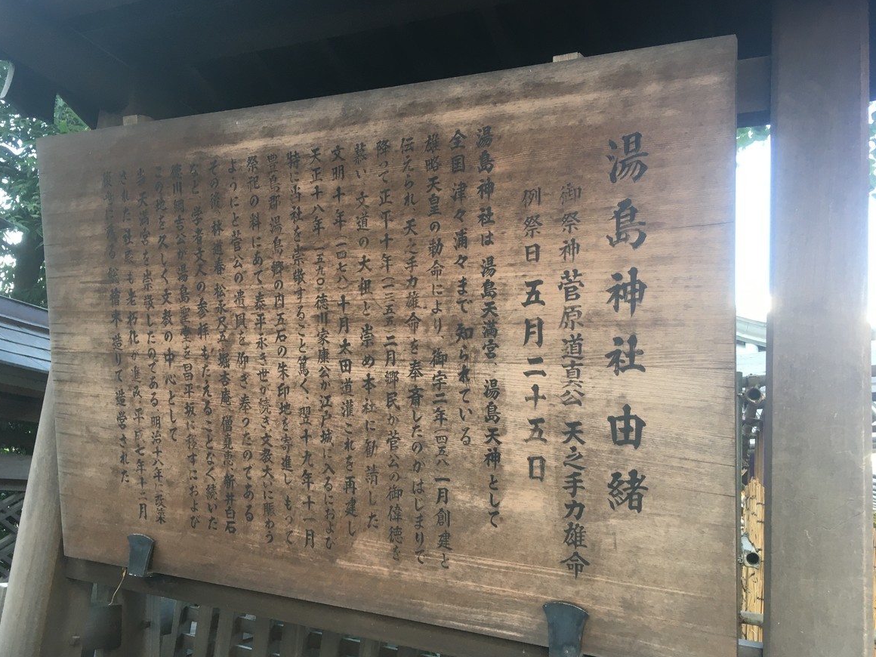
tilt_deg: +9.9
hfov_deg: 60.0
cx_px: 425
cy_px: 320
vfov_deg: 46.8
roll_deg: -6.1
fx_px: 759
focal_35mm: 30
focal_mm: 4.15
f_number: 2.2
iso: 32
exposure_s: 1/30
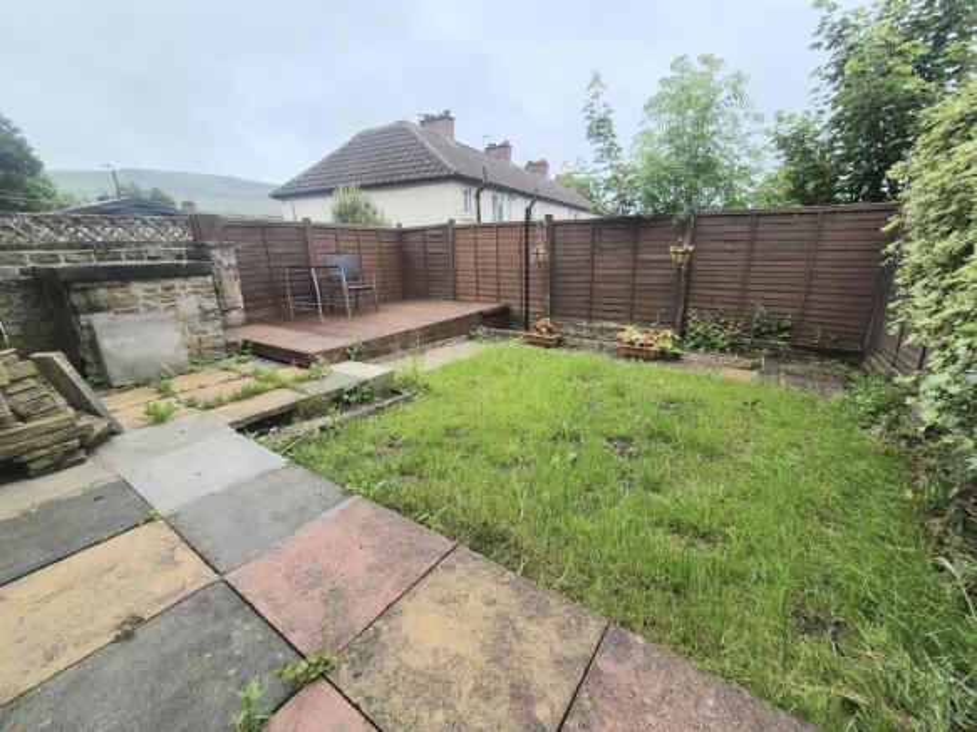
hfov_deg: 106.2
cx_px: 488
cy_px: 366
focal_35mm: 13
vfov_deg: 89.9
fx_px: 367
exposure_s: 1/1000
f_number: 2.2
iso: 50
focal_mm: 2.2
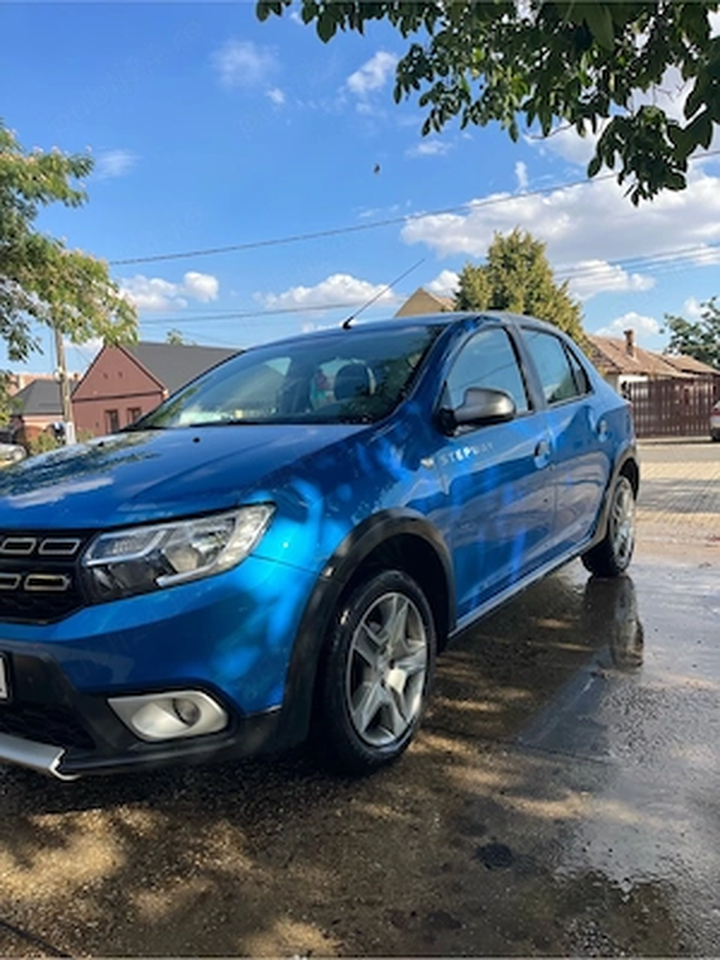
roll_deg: +3.2
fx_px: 721
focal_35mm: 26
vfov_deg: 67.3
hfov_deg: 53.1
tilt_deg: -5.5
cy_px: 480
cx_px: 360
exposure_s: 1/1776
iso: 50
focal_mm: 5.1
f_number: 1.6
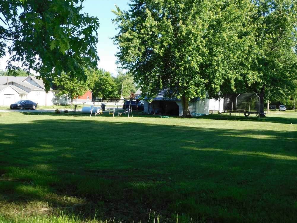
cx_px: 147
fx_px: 352
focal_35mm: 41
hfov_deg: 45.8
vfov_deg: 35.1
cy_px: 113
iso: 125
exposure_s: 1/400
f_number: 3.6
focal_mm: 7.1
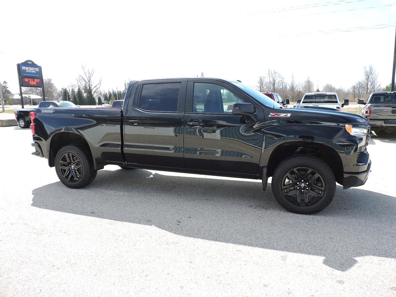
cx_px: 198
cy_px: 148
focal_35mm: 24
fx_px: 275
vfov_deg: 56.8
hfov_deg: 71.6
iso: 100
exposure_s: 1/500
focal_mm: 4.3
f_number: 3
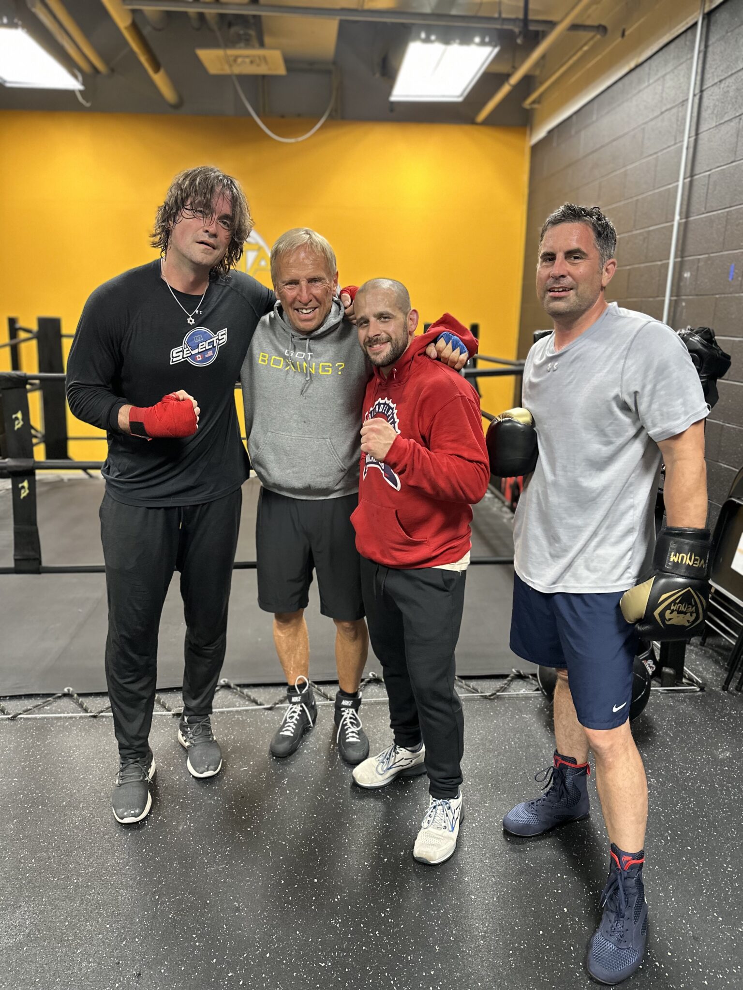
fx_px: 687
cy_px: 495
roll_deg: -1.2
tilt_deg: -13.6
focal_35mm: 24
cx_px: 372
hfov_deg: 56.8
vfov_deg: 71.6
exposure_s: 1/60
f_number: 1.78
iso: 320
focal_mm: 6.86
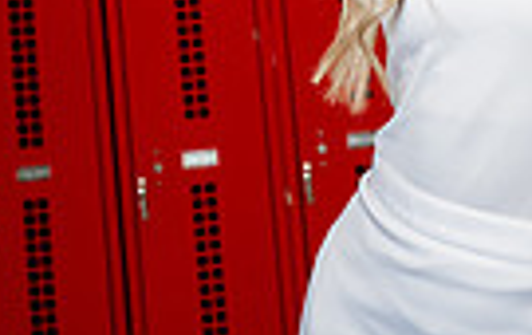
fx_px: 1526
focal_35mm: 105
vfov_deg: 10.4
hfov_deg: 19.7
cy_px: -524
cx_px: 343
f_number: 4
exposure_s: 1/250
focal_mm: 31
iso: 800
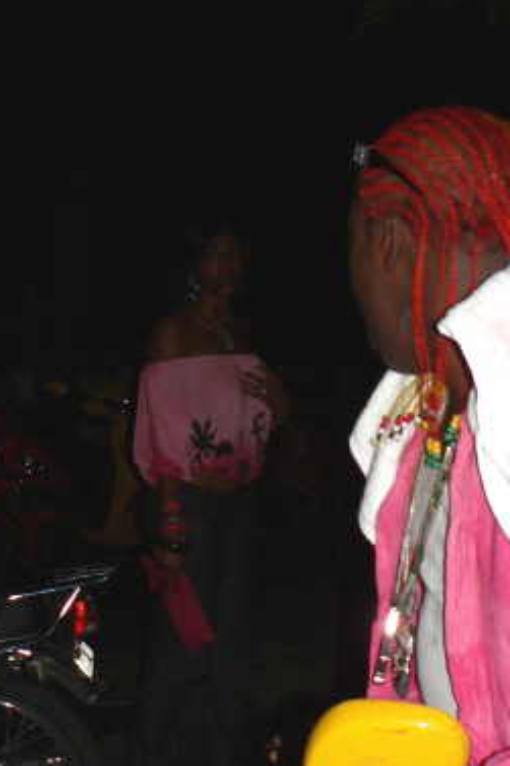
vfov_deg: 34.0
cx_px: 301
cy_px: 536
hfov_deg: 23.3
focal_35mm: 58
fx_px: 1234
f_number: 2.8
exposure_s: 1/60
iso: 100
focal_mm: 6
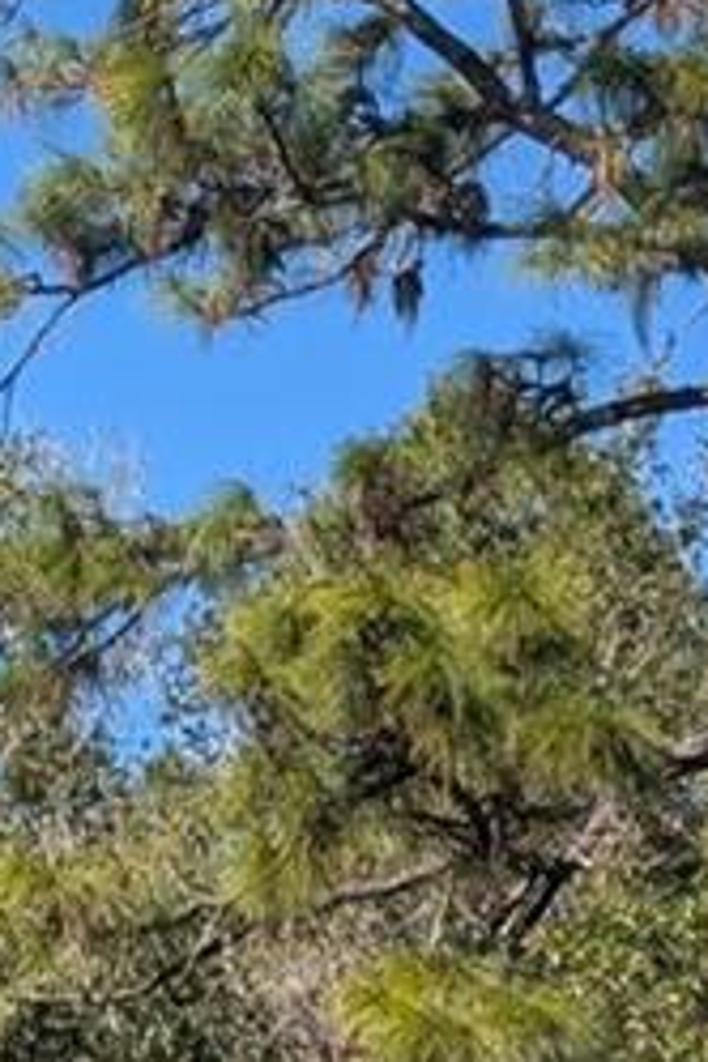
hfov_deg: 8.5
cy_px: 1484
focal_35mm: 160
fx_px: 4720
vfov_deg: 12.3
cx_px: -107
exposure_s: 1/687
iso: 22
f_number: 1.68
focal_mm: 6.9
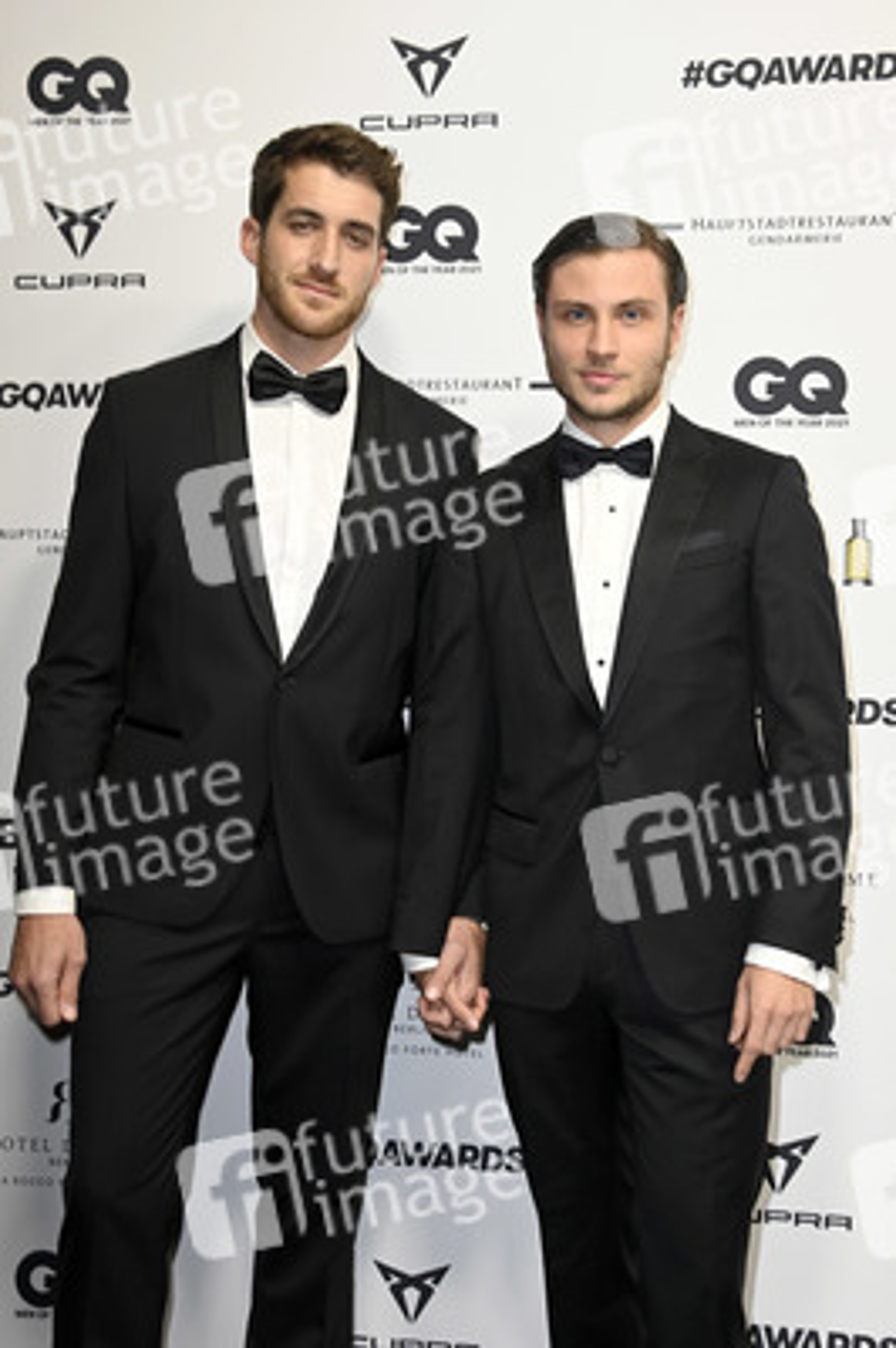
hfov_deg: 31.8
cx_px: 448
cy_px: 674
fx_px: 1571
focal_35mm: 42
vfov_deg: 46.4
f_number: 5.6
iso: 800
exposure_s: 1/80
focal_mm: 42
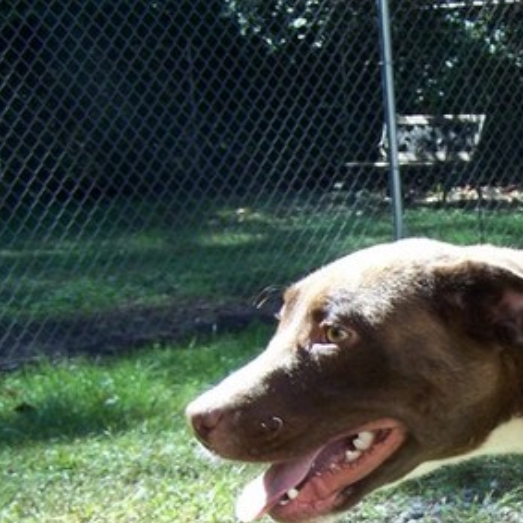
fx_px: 1556
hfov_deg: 18.4
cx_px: 571
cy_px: 473
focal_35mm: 91
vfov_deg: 18.8
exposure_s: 1/250
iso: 80
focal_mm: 6.3
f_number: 2.8
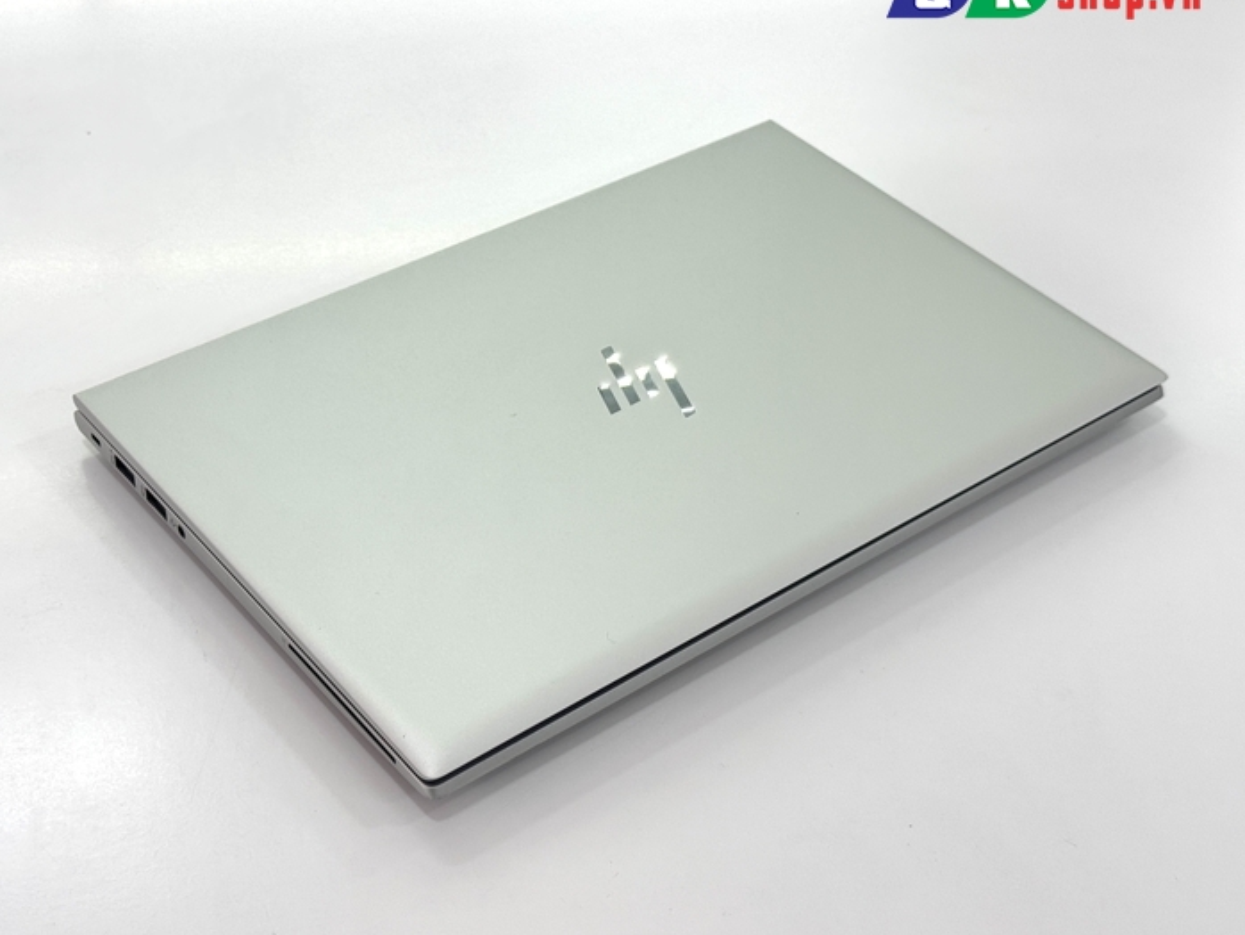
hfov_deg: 34.9
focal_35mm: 55
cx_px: 546
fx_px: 1979
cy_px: 460
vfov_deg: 26.6
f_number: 1.78
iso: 64
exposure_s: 1/226
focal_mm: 6.76
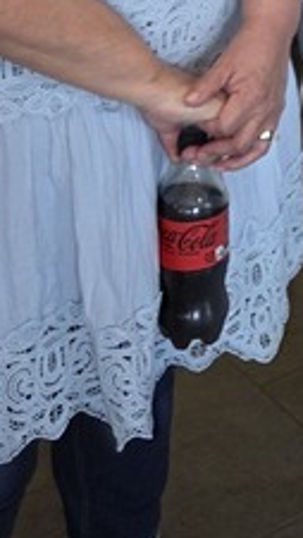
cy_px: -330
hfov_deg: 9.8
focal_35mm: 114
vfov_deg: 16.6
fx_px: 1624
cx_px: 620
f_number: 1.8
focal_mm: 5.4
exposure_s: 1/120
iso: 200
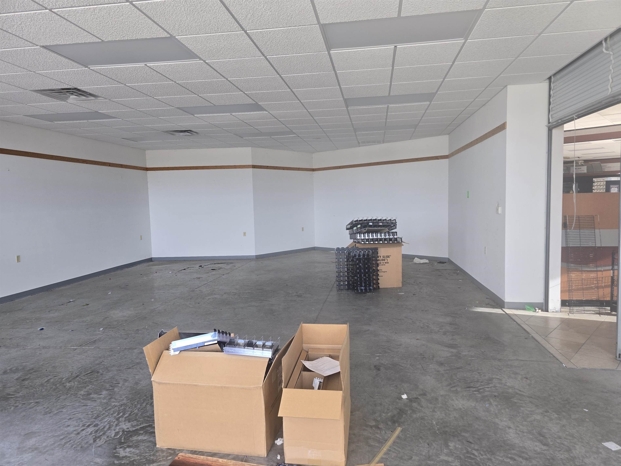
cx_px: 310
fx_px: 413
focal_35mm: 23
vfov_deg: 58.9
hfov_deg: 73.9
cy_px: 233
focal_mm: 6.3
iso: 40
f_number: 1.7
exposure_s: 1/60
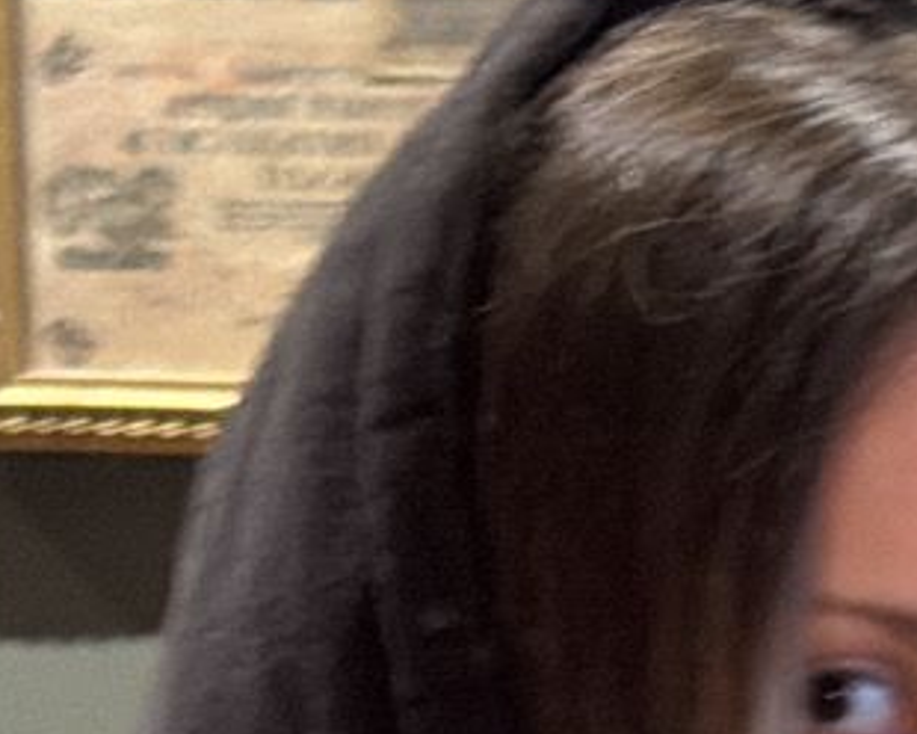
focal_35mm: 302
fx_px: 8196
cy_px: 1613
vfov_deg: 5.0
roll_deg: -0.3
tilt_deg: -6.1
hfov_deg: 6.2
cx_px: 1840
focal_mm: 6.76
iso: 250
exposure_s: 1/33
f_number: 1.78
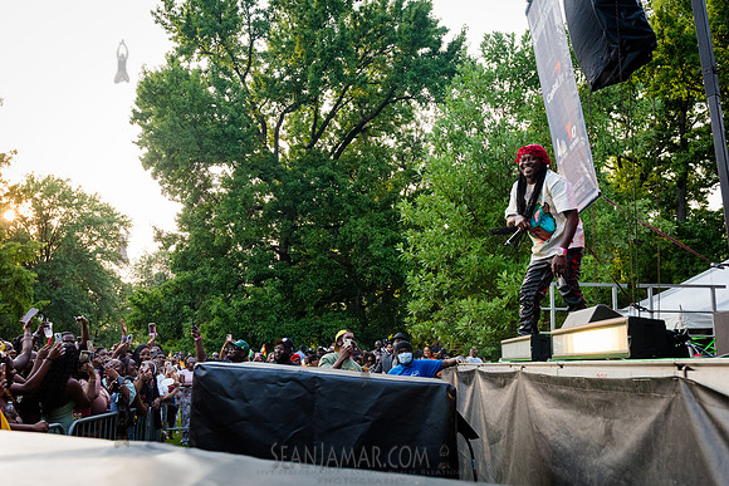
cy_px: 233
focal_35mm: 37
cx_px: 346
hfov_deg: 52.3
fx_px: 742
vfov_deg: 36.3
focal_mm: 31
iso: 2000
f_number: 4.5
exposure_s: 1/800
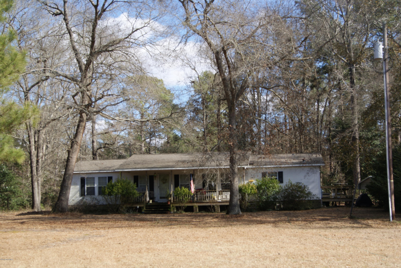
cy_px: 134
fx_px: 502
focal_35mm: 45
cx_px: 200
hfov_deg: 43.6
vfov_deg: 29.9
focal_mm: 30
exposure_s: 1/80
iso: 100
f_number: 10
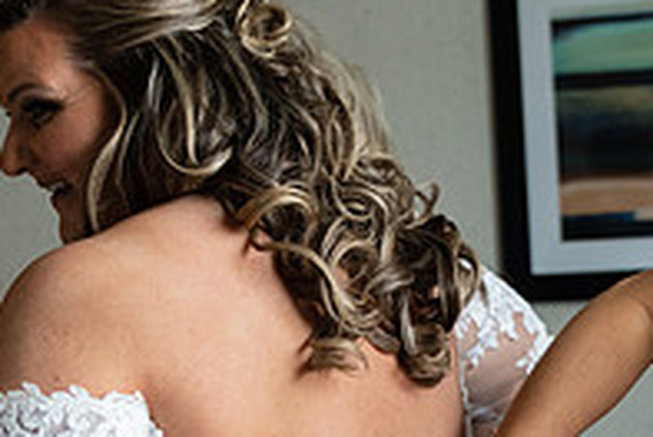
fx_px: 1871
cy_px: 439
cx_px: 438
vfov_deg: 13.2
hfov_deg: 19.7
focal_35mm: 103
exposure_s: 1/800
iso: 2000
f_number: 2.8
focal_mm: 35
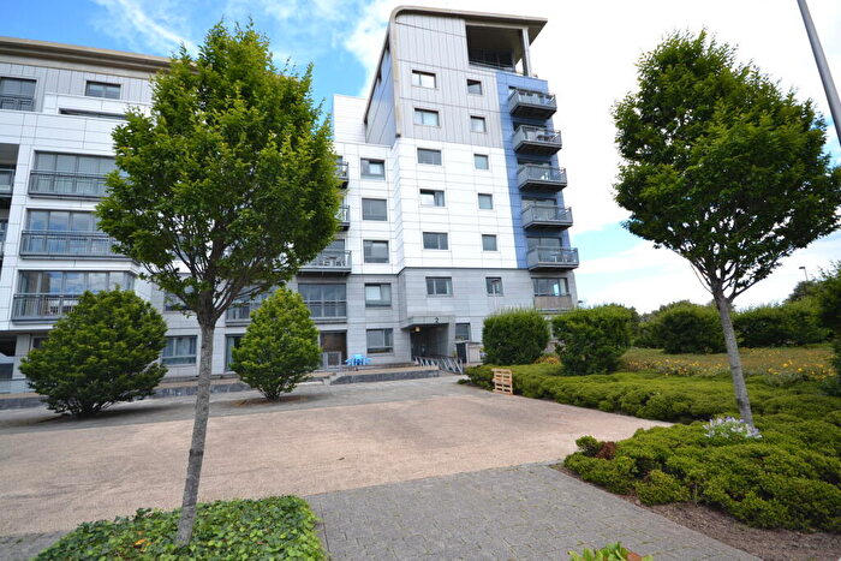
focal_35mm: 16
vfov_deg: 72.1
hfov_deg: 95.0
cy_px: 280
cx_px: 420
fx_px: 386
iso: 100
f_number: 6.3
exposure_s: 1/160
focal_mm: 11
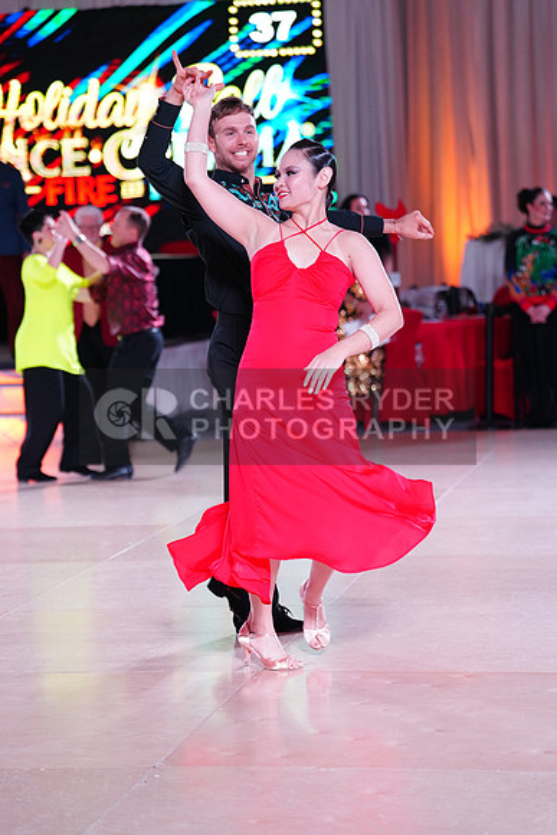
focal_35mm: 89
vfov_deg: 22.9
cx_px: 278
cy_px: 418
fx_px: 2064
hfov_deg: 15.4
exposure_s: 1/500
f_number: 2.8
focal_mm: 89
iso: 2000
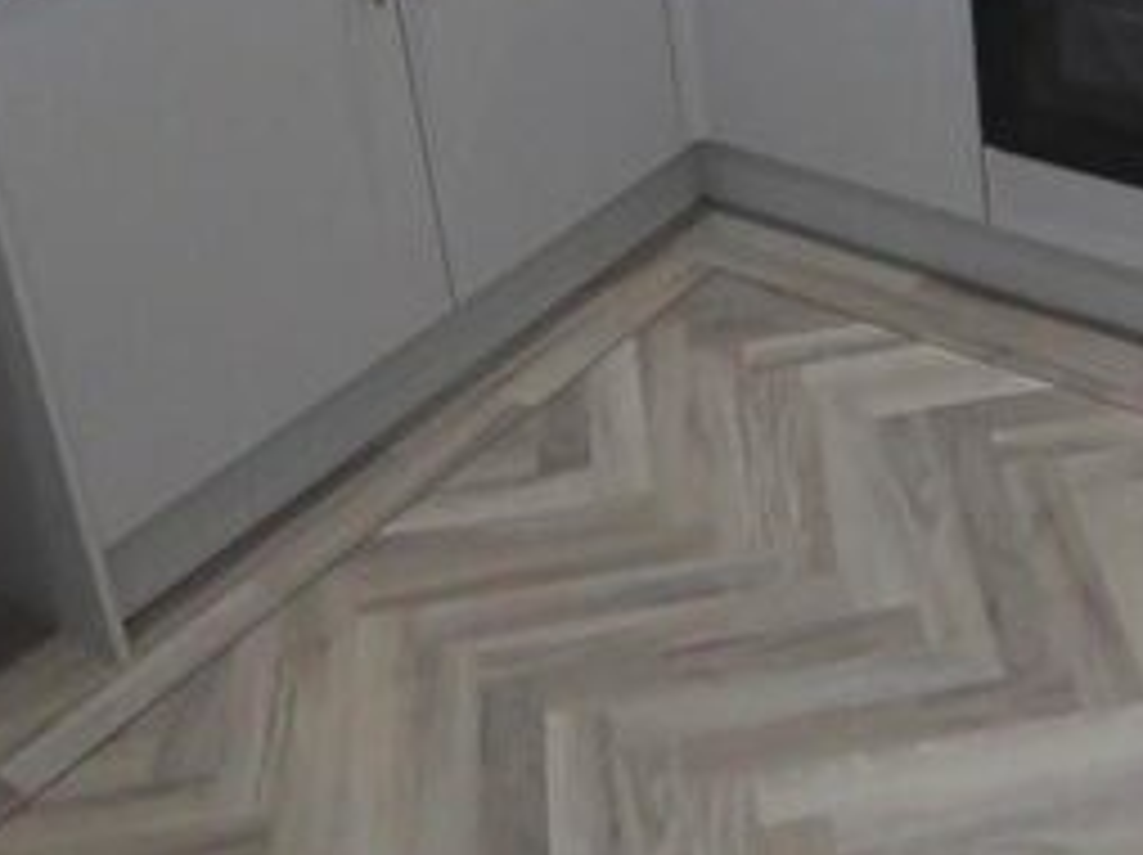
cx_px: 864
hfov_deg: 27.8
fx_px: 2276
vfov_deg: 20.2
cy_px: -106
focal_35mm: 69
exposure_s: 1/60
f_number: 3.3
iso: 250
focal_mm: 4.3
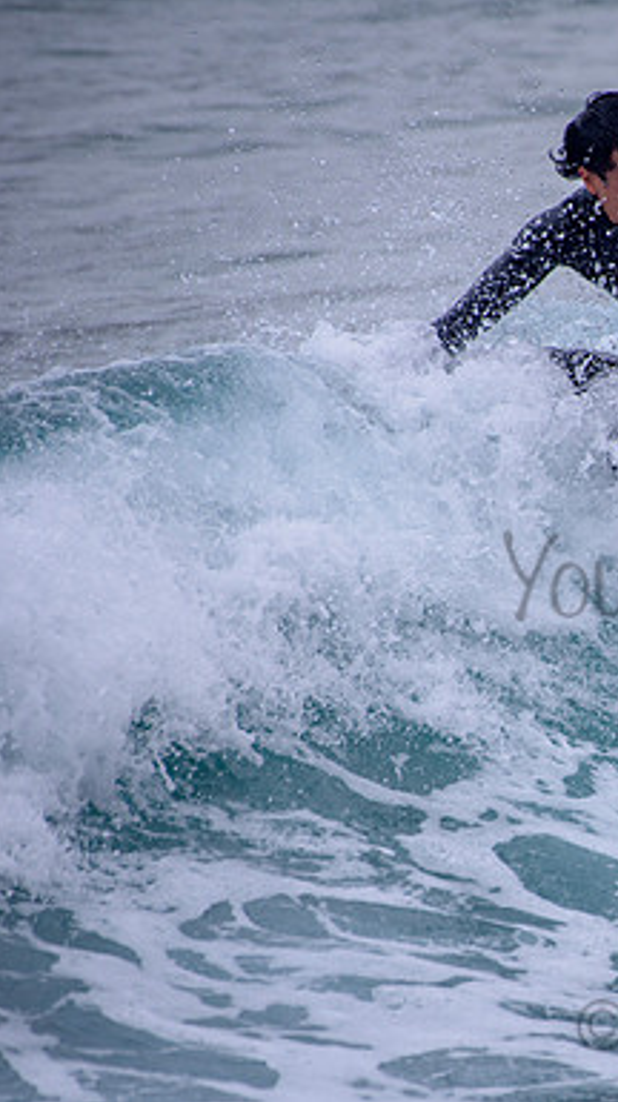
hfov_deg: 1.3
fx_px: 28256
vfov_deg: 2.2
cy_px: 676
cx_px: 986
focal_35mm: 968
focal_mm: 500
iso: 250
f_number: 5.6
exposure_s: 1/2000
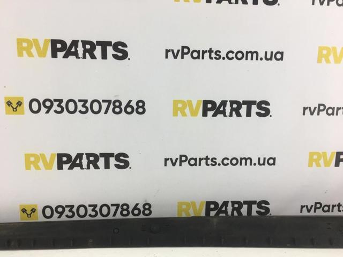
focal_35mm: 29
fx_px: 287
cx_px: 172
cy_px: 128
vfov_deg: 48.2
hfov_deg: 61.7
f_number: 2.2
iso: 40
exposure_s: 1/100
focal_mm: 4.15
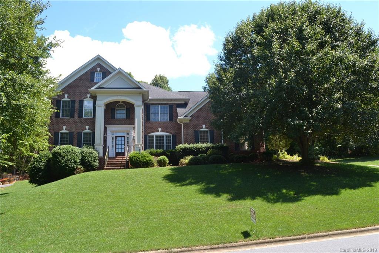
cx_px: 190
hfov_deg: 67.4
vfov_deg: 47.9
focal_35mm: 27
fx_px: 284
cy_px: 126
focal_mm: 18
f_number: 10
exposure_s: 1/320
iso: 800
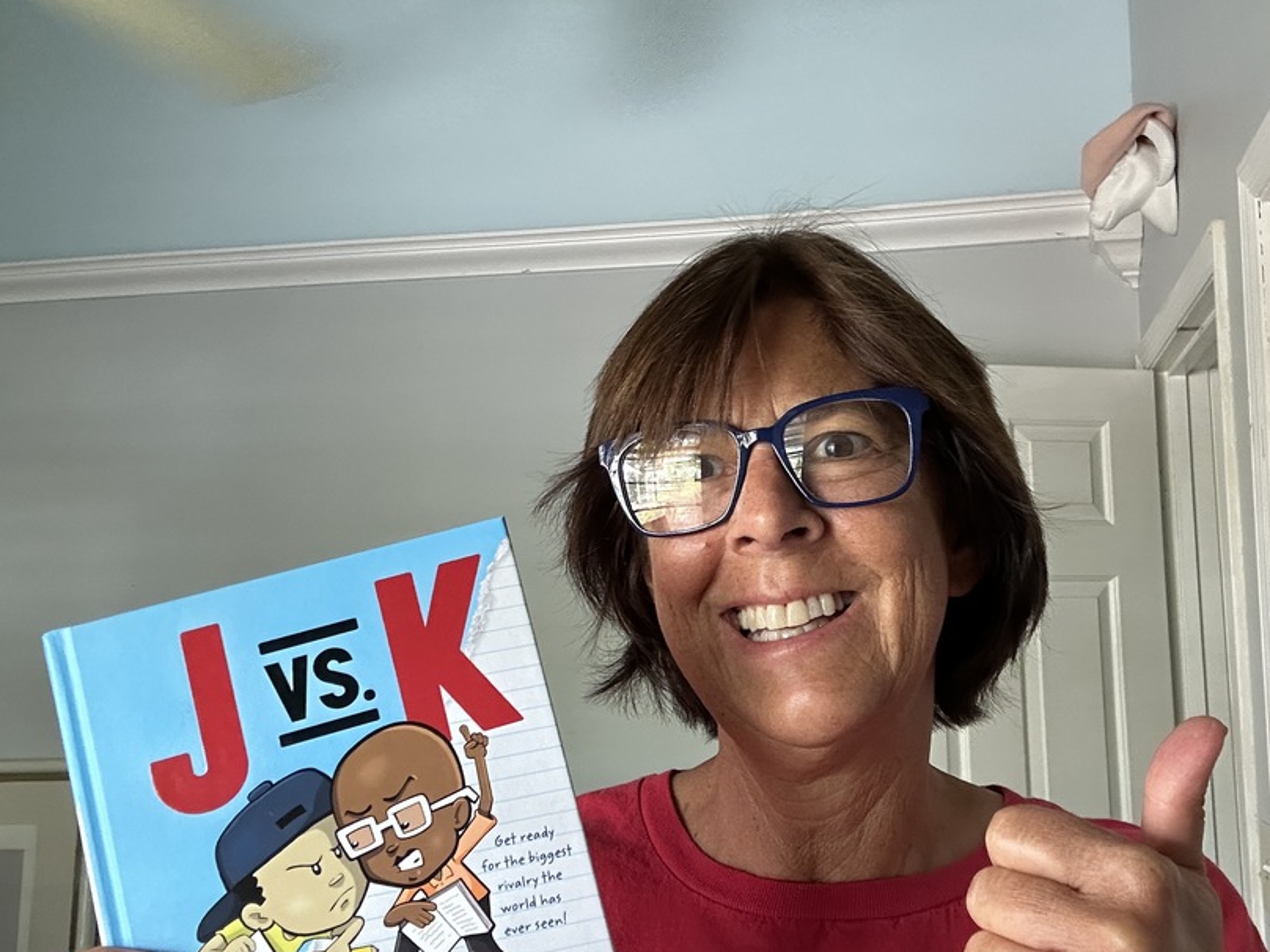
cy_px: 515
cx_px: 764
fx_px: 1394
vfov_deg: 37.7
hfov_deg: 48.7
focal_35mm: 38
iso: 250
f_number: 1.9
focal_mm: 2.69
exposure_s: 1/40
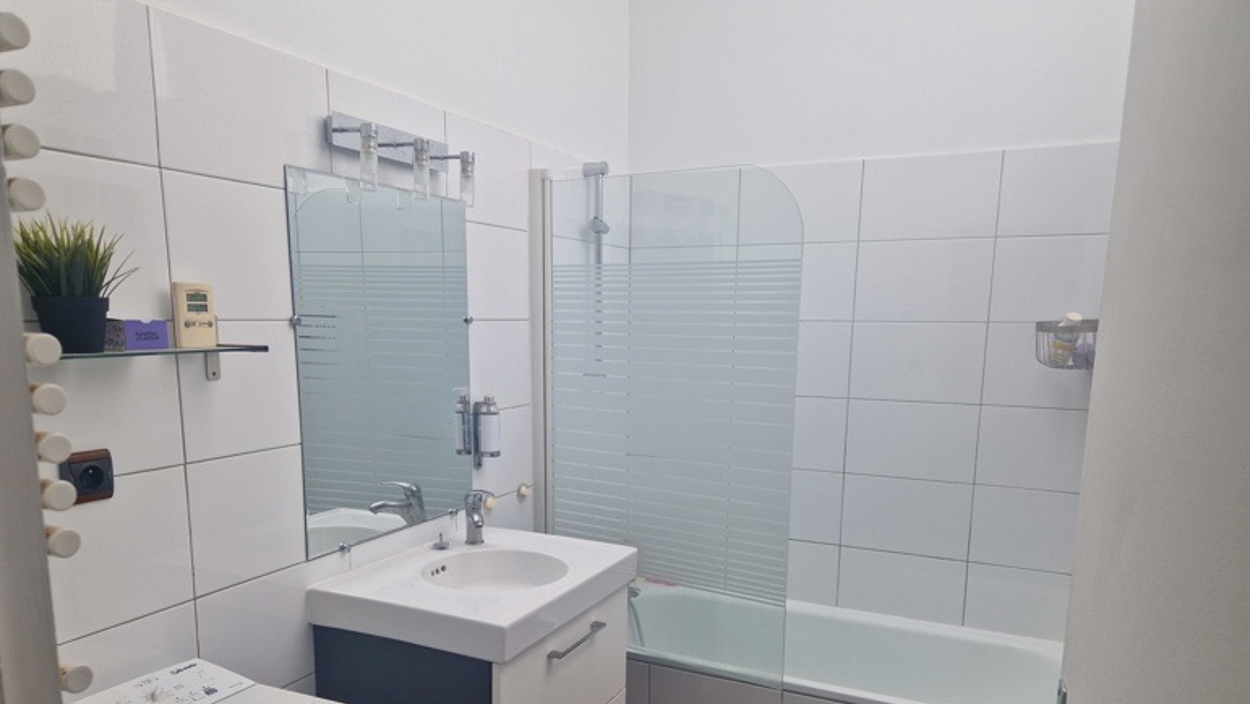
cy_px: 480
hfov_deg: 71.9
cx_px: 626
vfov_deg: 43.7
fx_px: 862
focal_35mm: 26
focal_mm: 5.4
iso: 50
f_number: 1.8
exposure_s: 1/430
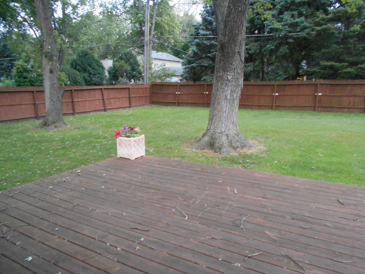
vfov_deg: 53.1
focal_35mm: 26
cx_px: 182
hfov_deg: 67.3
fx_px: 274
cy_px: 137
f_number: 3.2
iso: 360
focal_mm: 4.6
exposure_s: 1/30
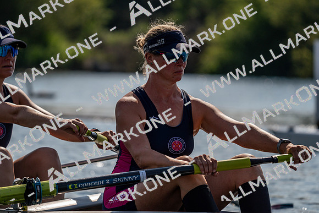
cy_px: 106
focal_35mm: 329
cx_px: 160
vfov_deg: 4.2
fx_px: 2916
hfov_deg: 6.3
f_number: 6.3
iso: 100
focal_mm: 329
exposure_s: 1/1600
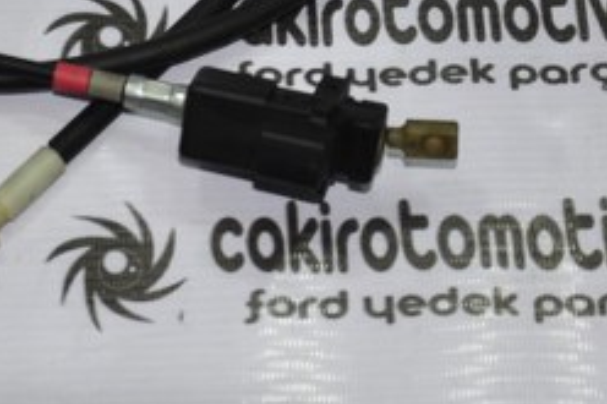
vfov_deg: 8.3
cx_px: 71
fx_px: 2746
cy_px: -176
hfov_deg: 12.5
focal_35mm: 163
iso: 200
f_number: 4.5
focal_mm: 30
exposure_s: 1/125
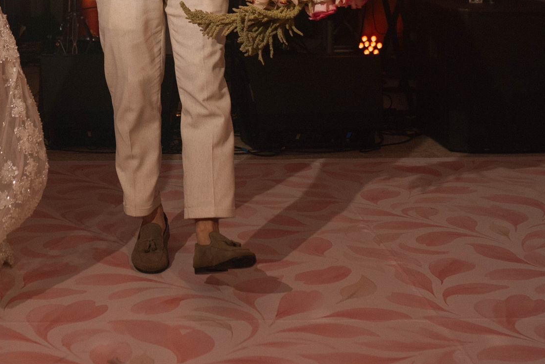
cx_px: 116
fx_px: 1226
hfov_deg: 24.7
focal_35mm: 81
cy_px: -49
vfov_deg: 16.3
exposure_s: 1/200
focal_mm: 35
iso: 500
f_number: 3.5
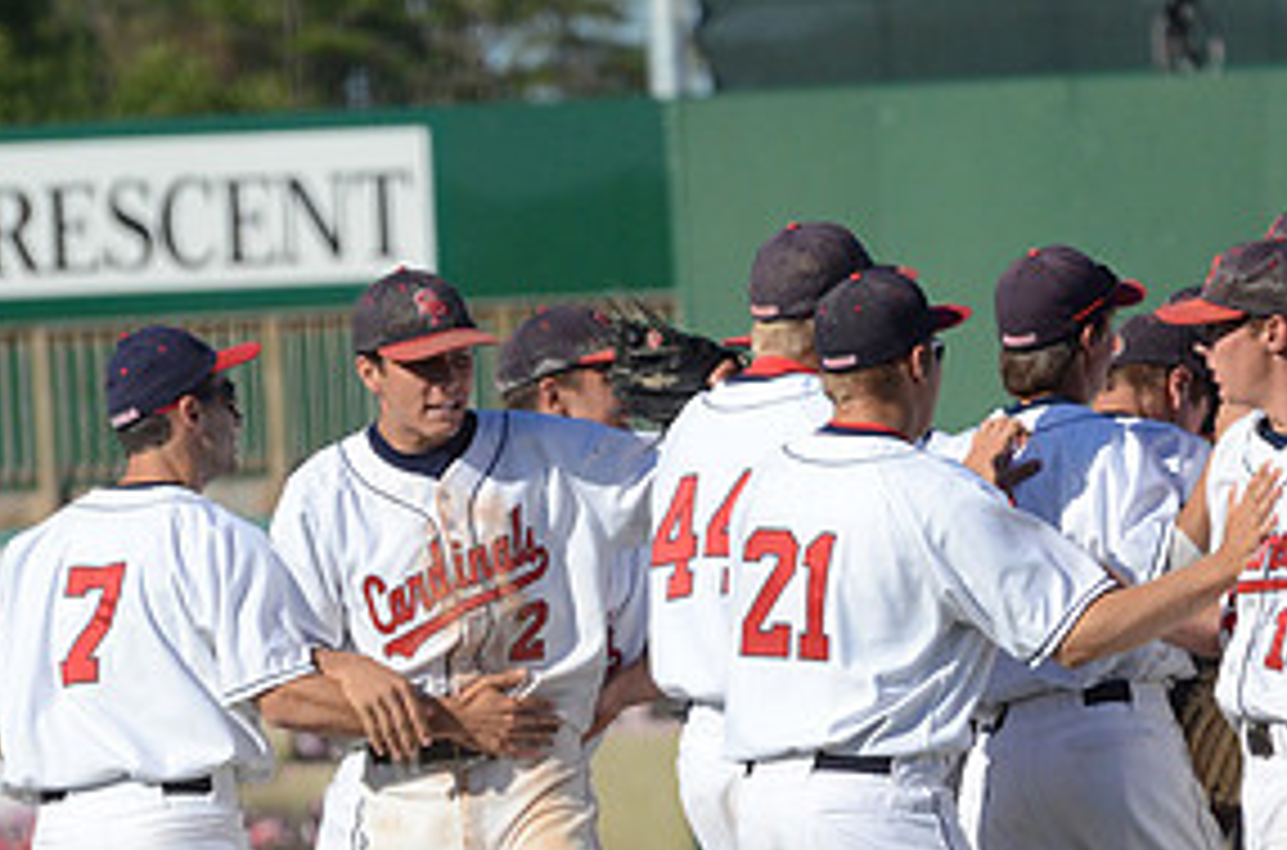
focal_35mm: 593
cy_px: 675
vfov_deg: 2.3
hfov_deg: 3.5
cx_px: 738
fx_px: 21142
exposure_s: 1/8000
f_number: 5.3
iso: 1000
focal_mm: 195
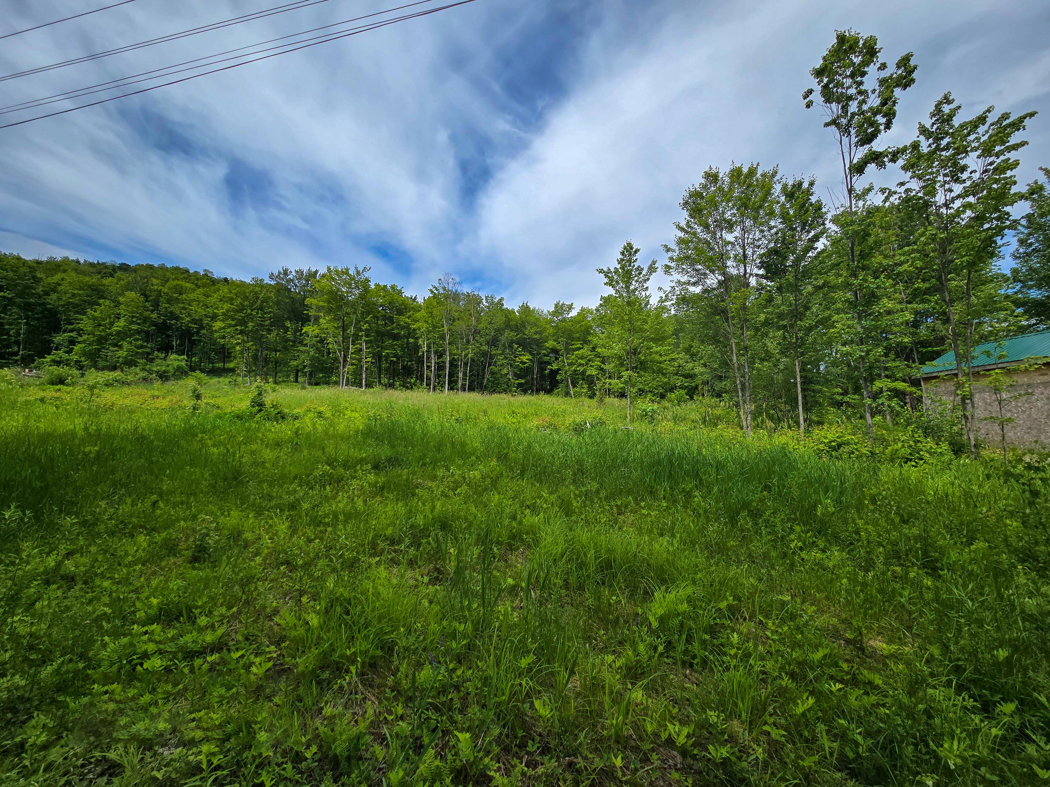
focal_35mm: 13
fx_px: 394
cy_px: 394
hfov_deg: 106.2
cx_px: 525
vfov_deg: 89.9
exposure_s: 1/2300
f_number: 2.2
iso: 50
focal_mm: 2.2
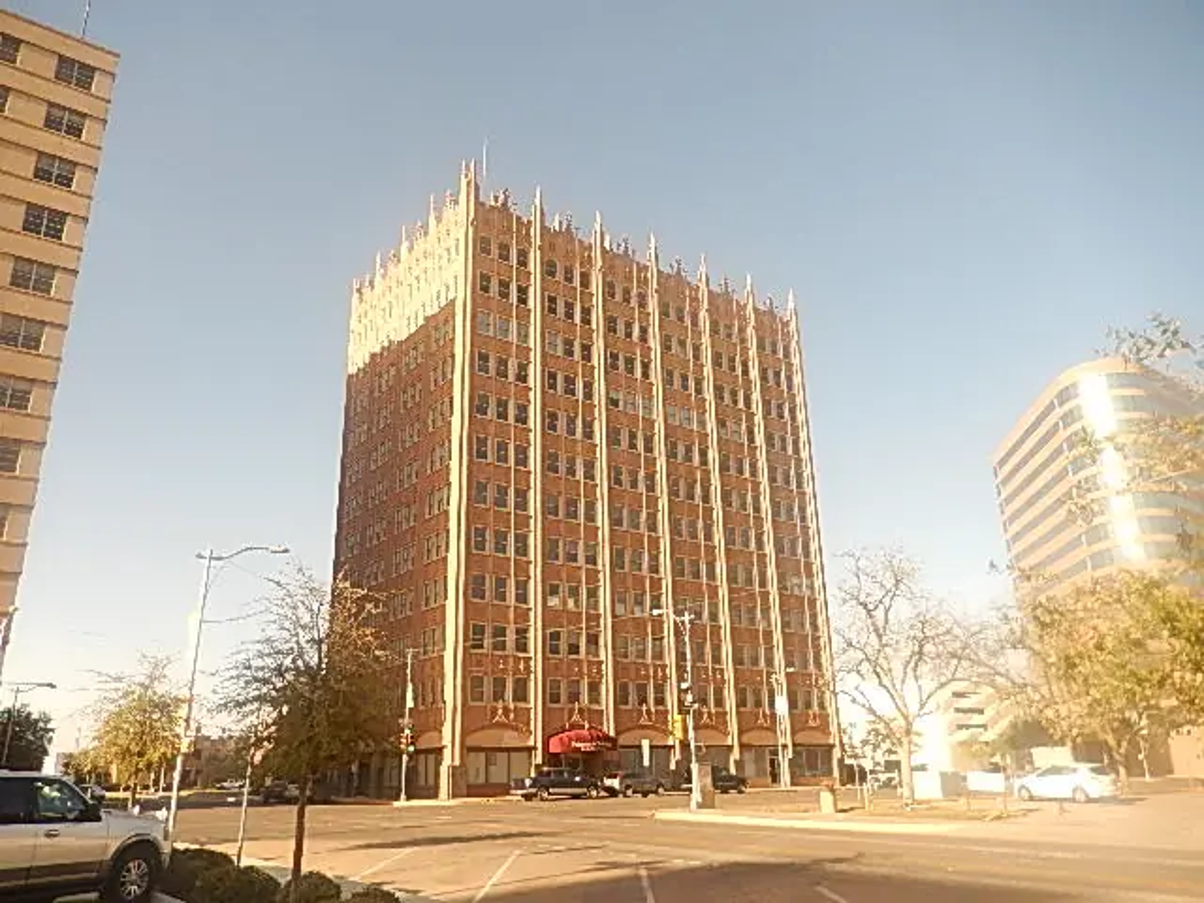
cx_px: 602
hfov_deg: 69.4
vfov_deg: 54.9
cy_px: 452
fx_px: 870
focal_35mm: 25
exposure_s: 1/500
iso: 125
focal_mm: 4.5
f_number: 3.4
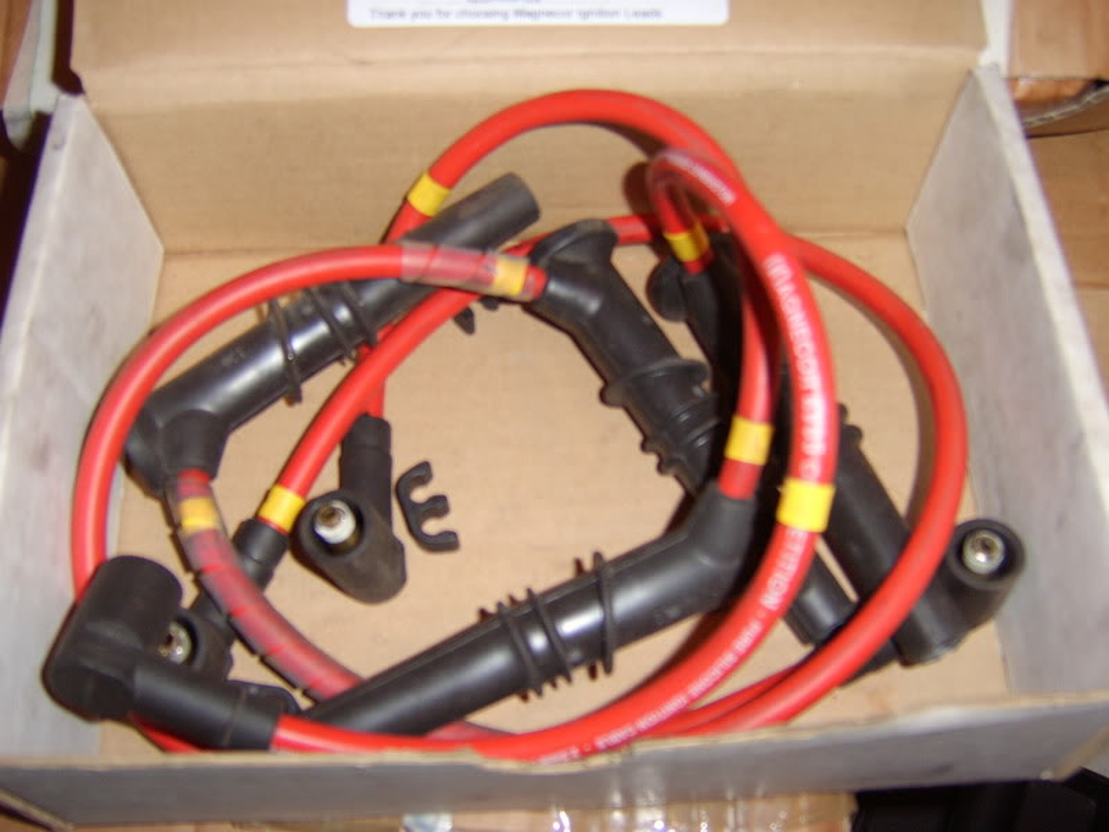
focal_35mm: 31
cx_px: 554
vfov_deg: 45.4
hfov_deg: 58.4
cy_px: 416
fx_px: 993
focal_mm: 8.13
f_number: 2.7
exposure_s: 1/30
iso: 141
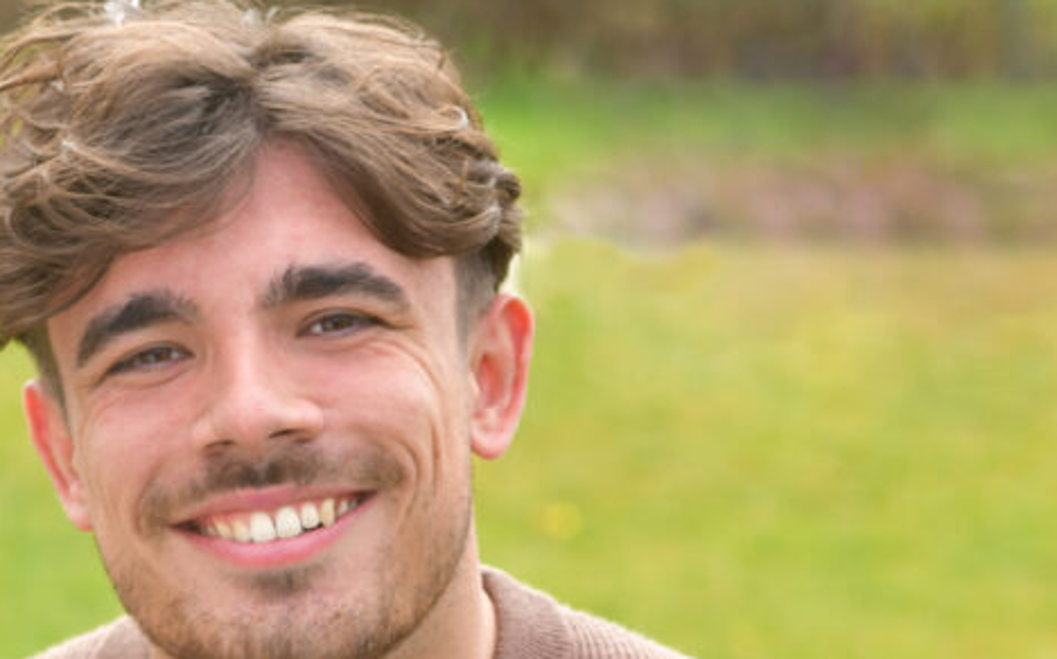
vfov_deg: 5.0
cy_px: 932
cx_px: 353
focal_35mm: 261
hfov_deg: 8.0
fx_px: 7515
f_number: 4.5
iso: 200
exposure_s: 1/200
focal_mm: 78
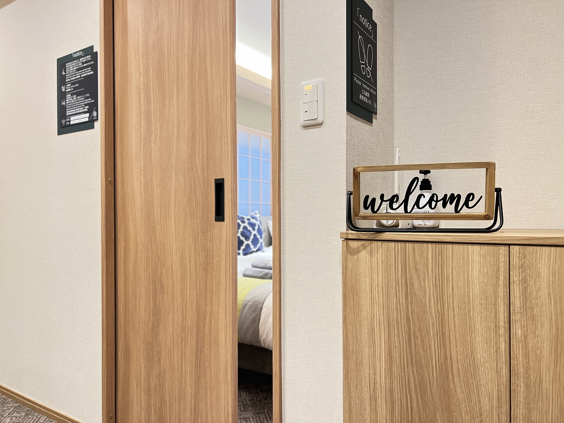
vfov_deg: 53.1
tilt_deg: -0.4
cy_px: 212
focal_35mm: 26
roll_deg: +0.3
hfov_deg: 67.3
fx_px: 424
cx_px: 282
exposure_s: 1/50
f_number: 1.5
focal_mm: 5.7
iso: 500
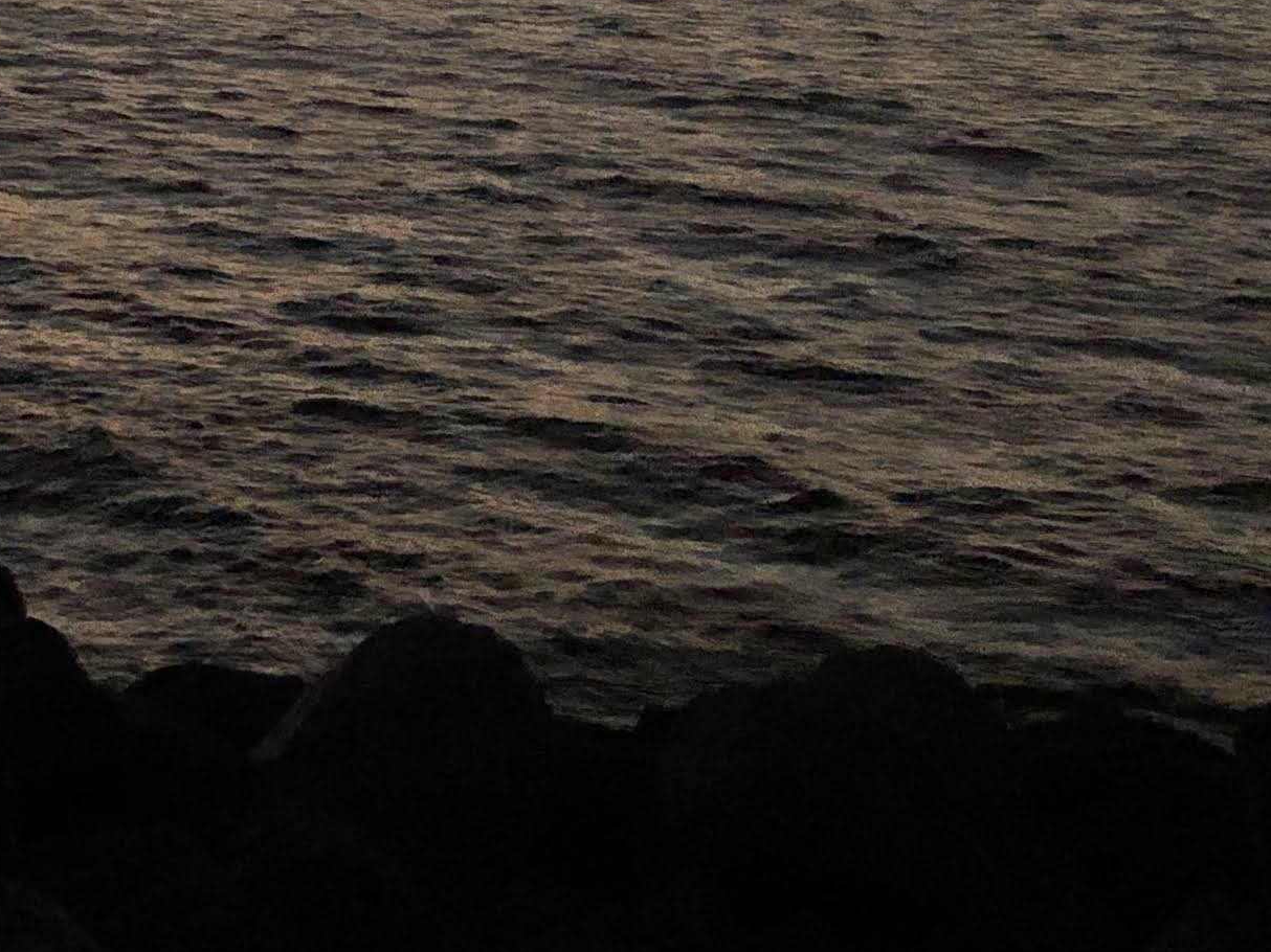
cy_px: -475
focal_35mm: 93
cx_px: -820
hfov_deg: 18.0
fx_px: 3414
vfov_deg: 14.8
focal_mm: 3.99
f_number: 1.8
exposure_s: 1/4
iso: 100
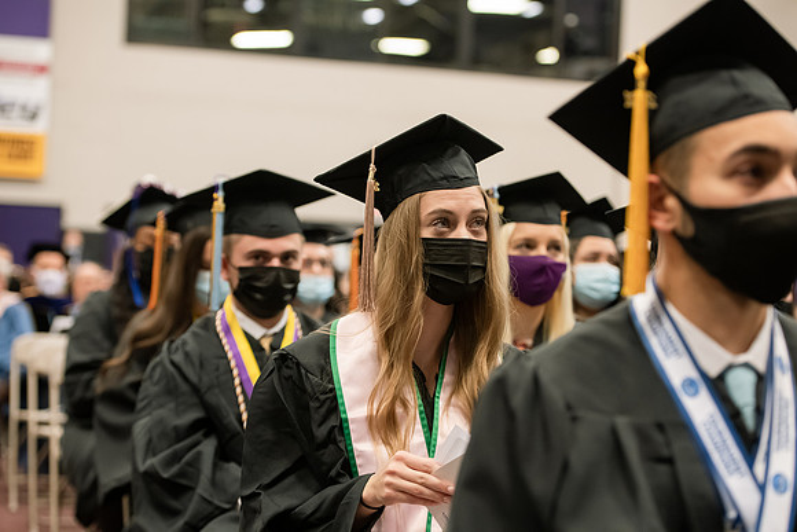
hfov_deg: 24.8
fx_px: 1816
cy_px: 266
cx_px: 398
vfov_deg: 16.7
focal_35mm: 82
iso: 3200
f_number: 3.5
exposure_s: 1/200
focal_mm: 82
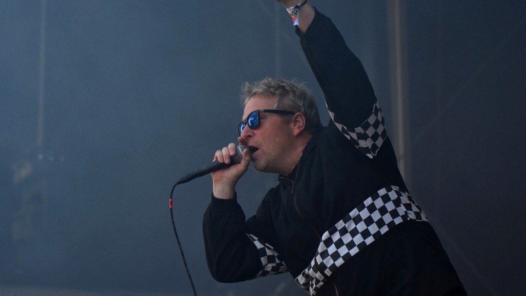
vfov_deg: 10.1
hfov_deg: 17.9
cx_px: 252
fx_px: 1674
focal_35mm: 120
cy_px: 120
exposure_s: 1/6400
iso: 1250
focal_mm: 70
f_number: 2.8
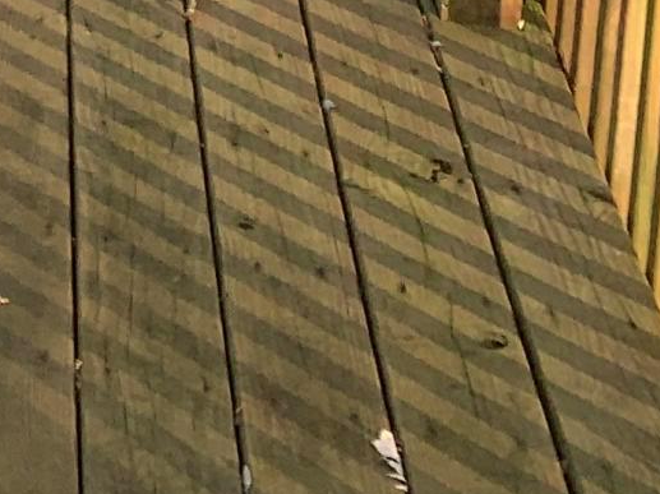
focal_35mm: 151
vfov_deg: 9.0
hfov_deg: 10.4
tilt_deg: -10.3
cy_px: -637
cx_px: -1158
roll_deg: -1.9
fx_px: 2877
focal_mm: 4.25
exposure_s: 1/248
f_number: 1.8
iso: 25
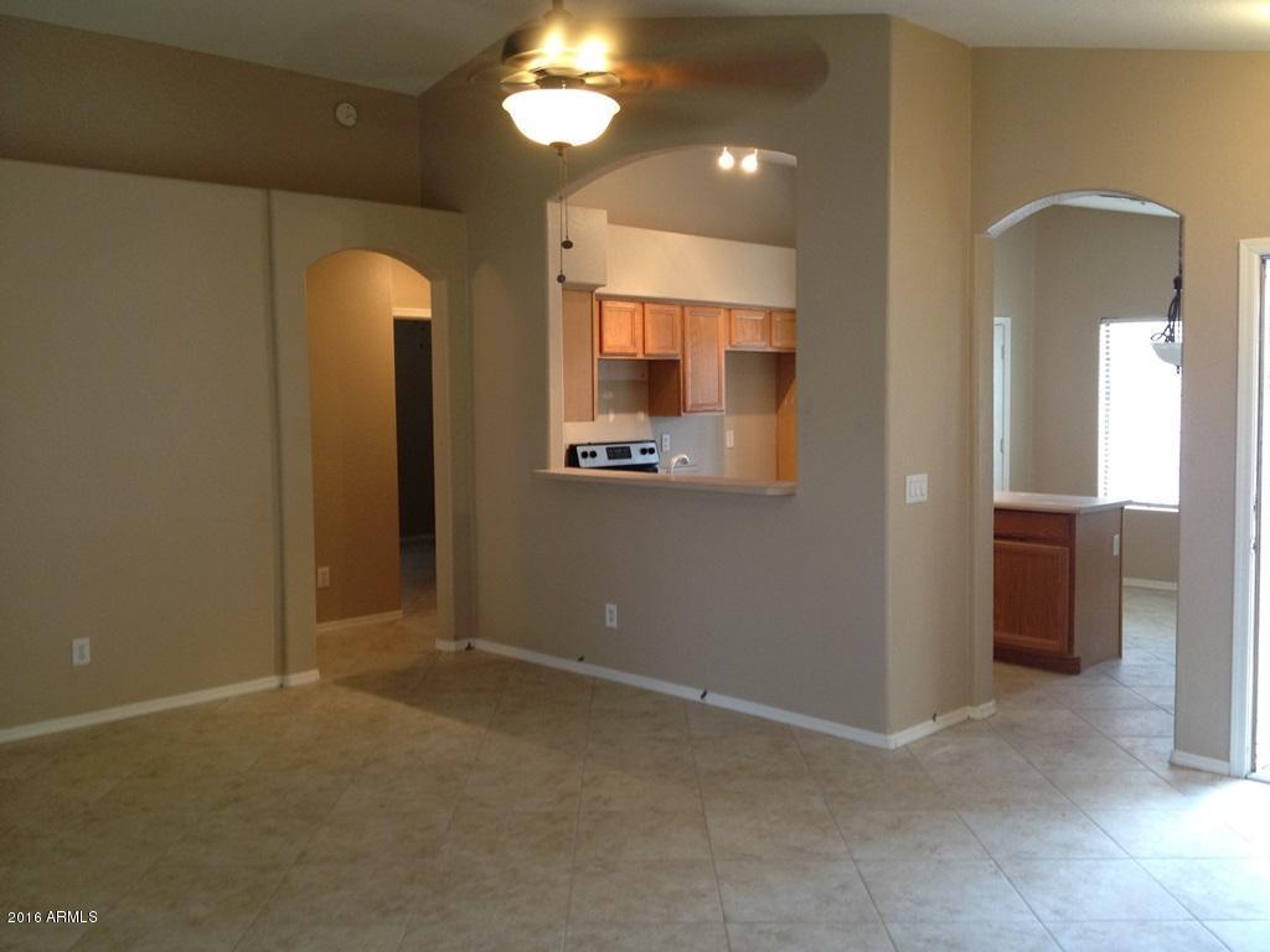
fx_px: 1284
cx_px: 635
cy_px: 476
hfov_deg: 52.6
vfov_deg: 40.7
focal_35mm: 35
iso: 100
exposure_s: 1/20
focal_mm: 4.28
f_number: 2.4
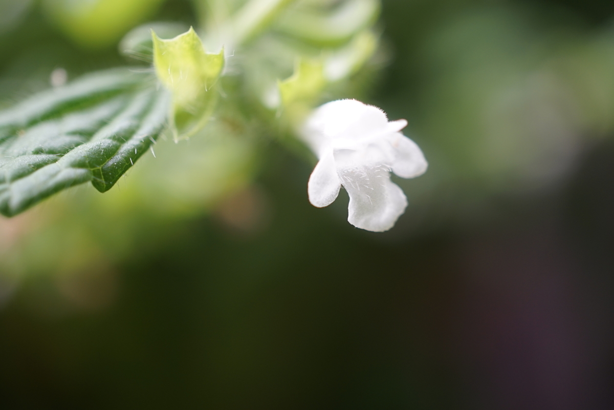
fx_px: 767
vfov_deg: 29.9
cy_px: 205
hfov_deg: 43.6
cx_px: 307
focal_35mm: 45
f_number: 4
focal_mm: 30
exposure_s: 1/60
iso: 250
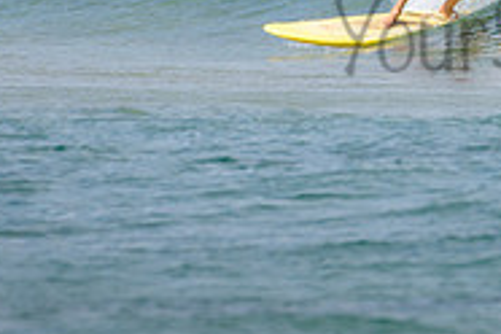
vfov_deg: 0.7
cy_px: -48
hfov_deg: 1.1
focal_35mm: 1906
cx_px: 435
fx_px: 26523
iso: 450
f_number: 5.6
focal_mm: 500
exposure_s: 1/2000
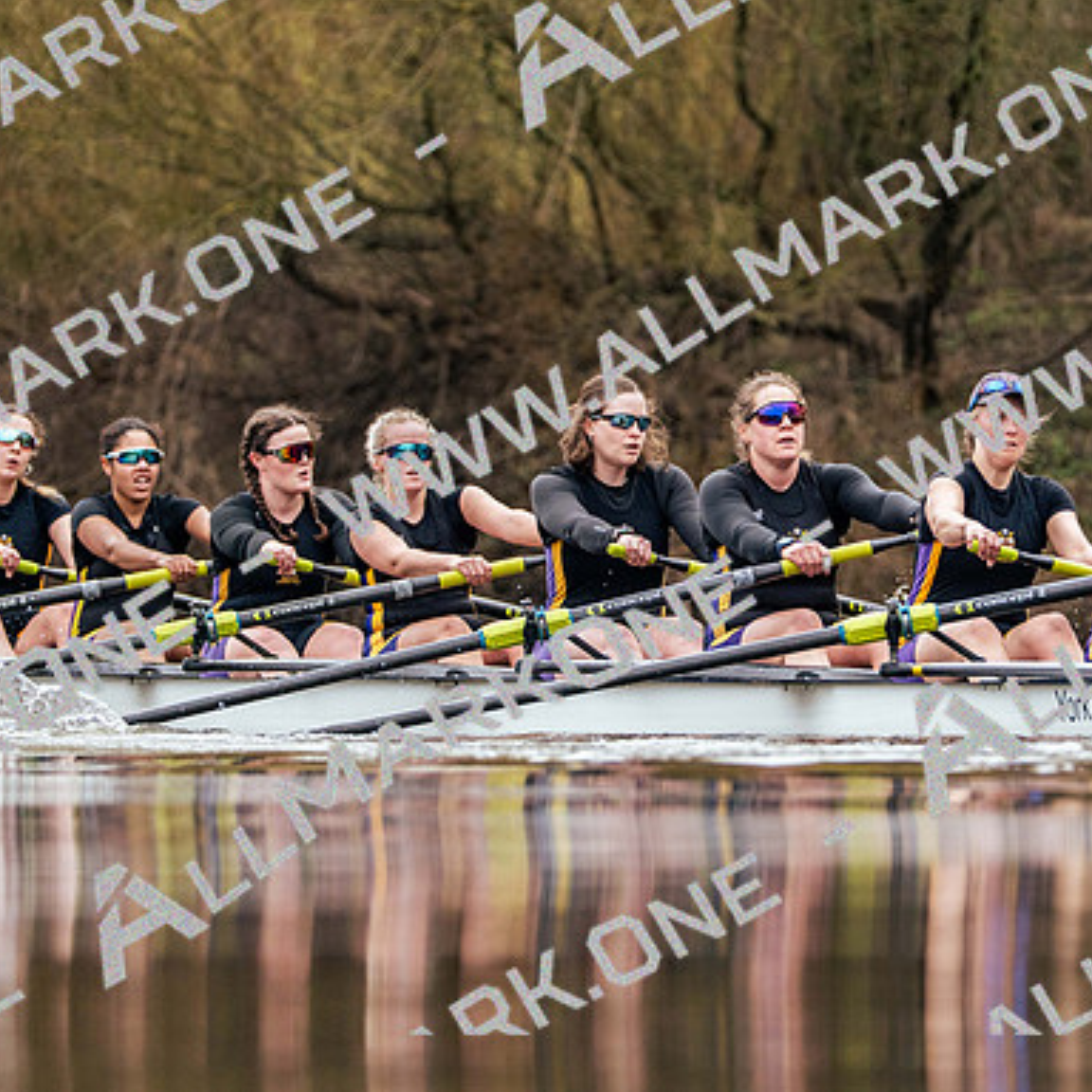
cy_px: 547
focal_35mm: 490
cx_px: 671
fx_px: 17488
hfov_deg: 3.6
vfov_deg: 3.6
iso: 2000
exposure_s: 1/2000
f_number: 6.3
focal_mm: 382
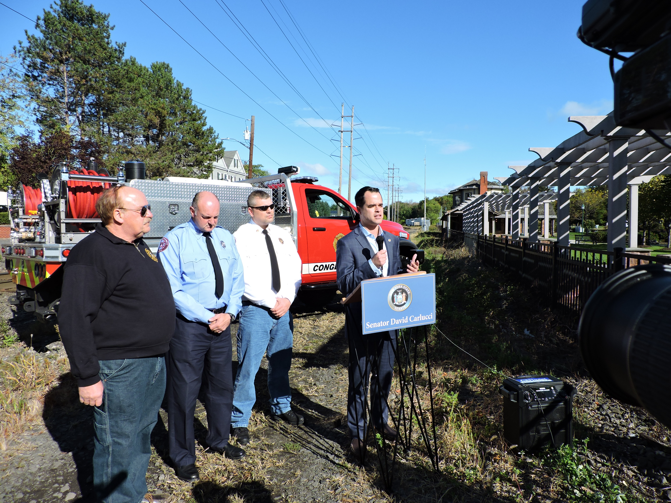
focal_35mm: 24
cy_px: 252
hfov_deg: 71.6
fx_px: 465
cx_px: 336
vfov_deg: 56.8
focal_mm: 4.3
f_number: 3
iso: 100
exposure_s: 1/1000
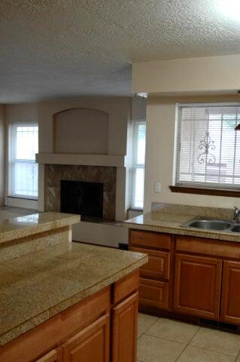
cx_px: 120
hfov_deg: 36.8
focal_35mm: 36
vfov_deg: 53.2
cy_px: 181
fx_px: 361
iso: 640
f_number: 3.5
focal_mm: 24
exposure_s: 1/30
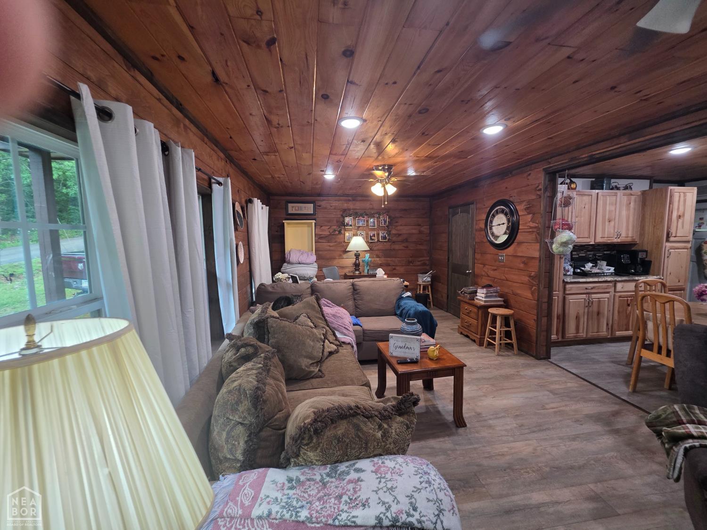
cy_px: 265
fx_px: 266
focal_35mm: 13
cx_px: 354
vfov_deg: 89.9
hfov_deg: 106.2
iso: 250
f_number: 1.9
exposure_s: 1/120
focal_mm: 2.2
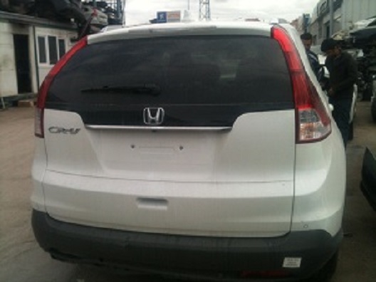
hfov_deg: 52.6
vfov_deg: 40.7
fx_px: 380
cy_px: 141
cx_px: 188
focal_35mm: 35
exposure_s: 1/946
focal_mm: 3.85
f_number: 2.8
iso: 64
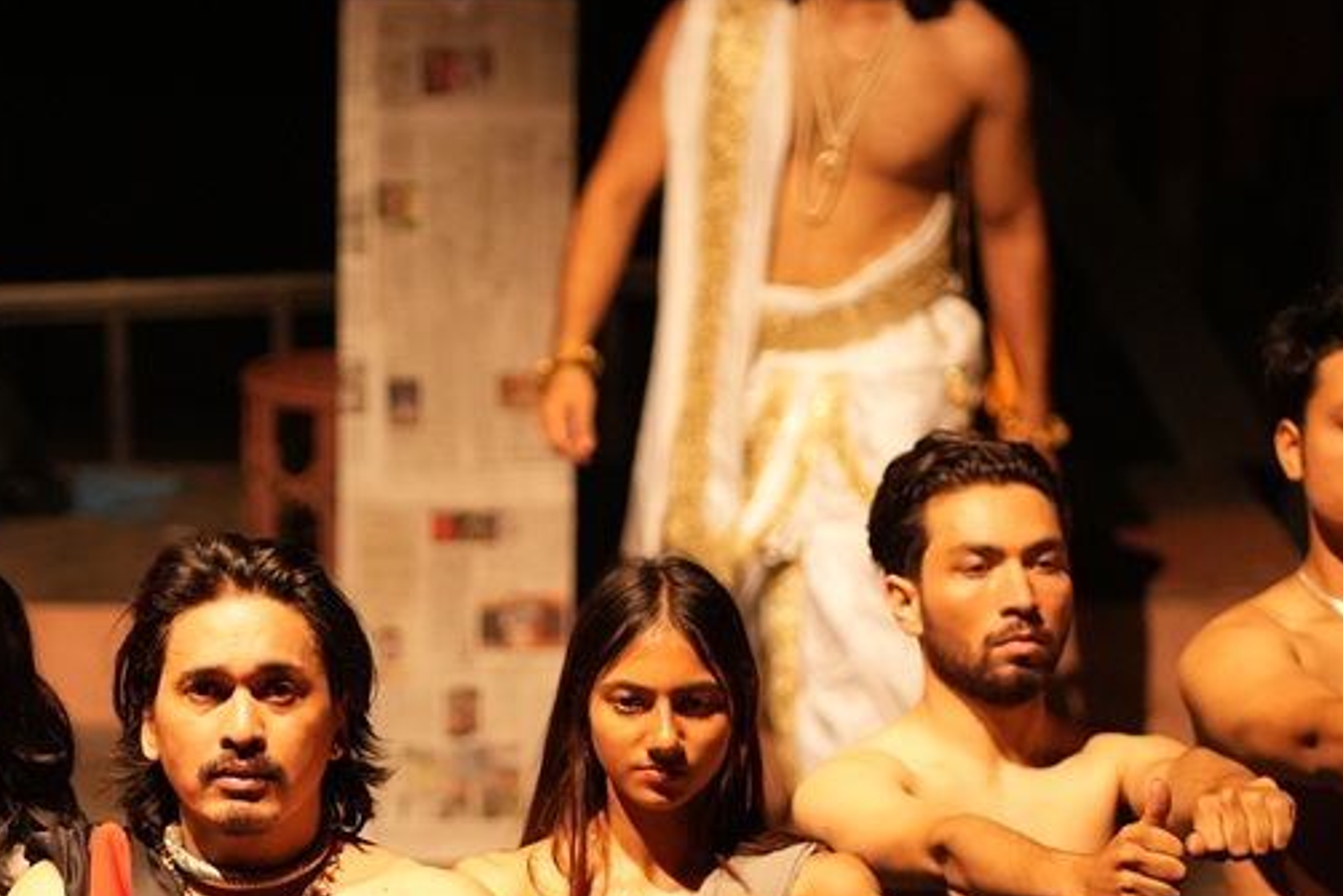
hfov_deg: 10.1
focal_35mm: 203
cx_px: 409
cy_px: 802
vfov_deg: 6.8
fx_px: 7575
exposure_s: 1/250
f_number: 2
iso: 4000
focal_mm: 85
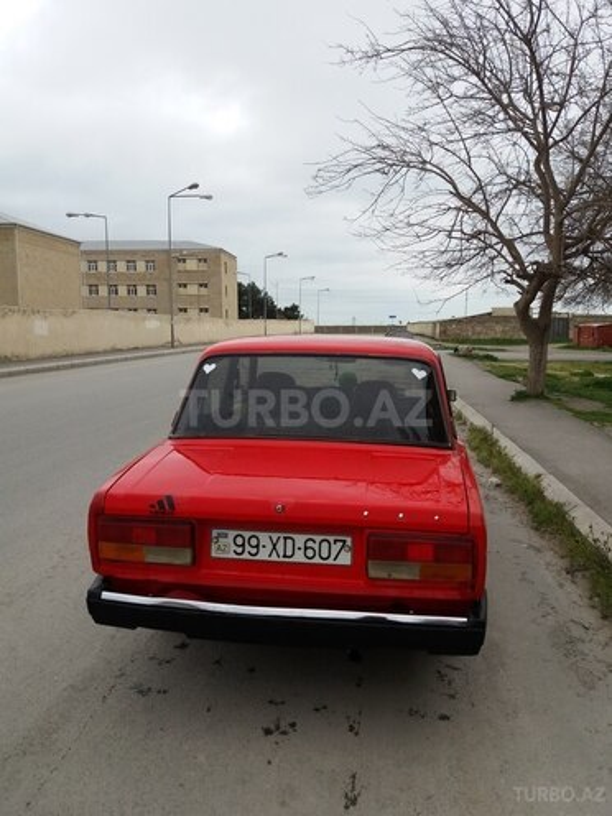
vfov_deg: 63.4
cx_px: 306
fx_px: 660
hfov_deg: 49.7
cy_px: 408
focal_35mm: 28
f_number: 1.9
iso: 64
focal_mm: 3.7
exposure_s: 1/738
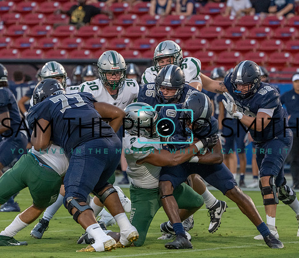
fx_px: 3855
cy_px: 130
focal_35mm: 423
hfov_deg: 4.4
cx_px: 136
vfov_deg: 3.8
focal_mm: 282
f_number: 5.6
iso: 4000
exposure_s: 1/1000
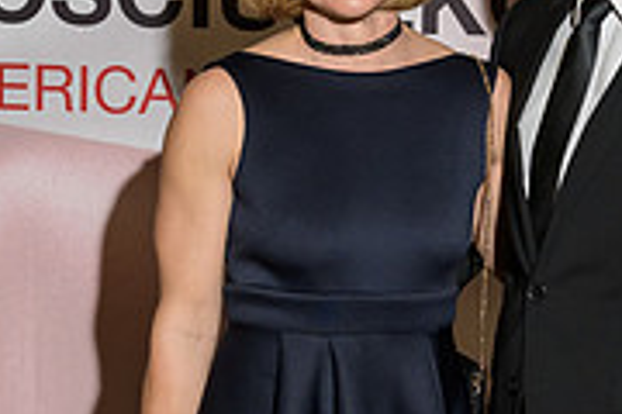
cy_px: 126
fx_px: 2902
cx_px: 418
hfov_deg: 12.2
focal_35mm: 168
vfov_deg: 8.2
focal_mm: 52
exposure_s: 1/100
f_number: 5
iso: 800
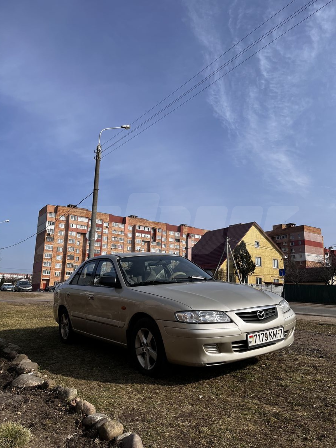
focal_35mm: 26
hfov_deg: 53.1
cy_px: 224
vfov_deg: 67.3
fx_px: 336
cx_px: 168
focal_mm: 5.1
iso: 50
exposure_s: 1/4016
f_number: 1.6
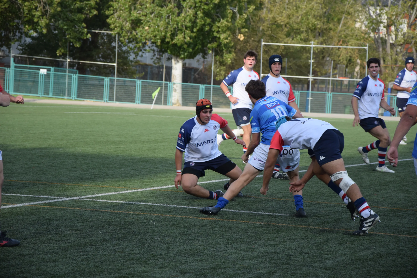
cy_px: 139
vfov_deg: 8.7
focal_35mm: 158
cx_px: 208
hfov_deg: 13.0
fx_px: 1825
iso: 640
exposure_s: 1/1000
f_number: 5.6
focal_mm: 105
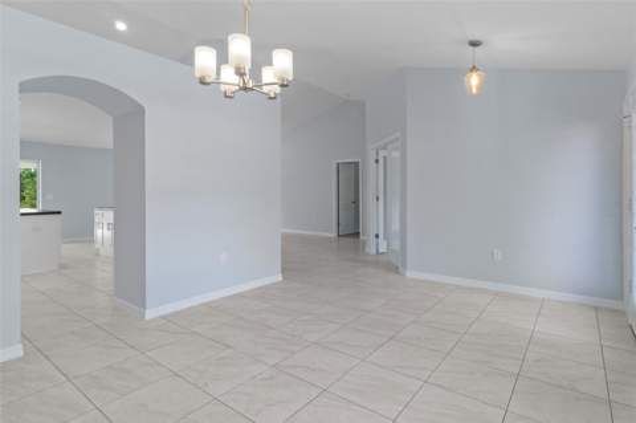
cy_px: 212
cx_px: 318
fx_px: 318
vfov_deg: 67.3
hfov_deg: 90.1
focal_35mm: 18
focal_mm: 12
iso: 640
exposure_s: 1/5
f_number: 8
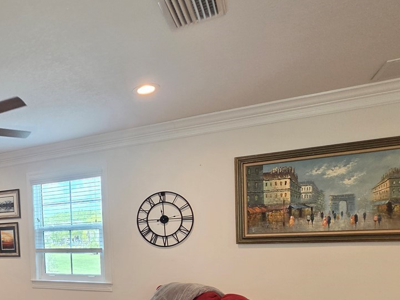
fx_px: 335
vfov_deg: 45.6
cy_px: 243
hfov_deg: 54.1
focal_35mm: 29
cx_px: 43
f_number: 1.9
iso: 160
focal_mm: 2.2
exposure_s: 1/120
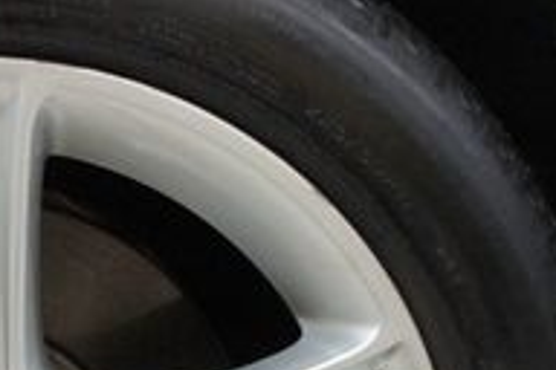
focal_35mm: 90
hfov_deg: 21.6
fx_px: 1390
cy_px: 425
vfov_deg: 14.8
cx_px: -26
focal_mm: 18
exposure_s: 1/100
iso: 1600
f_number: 3.5
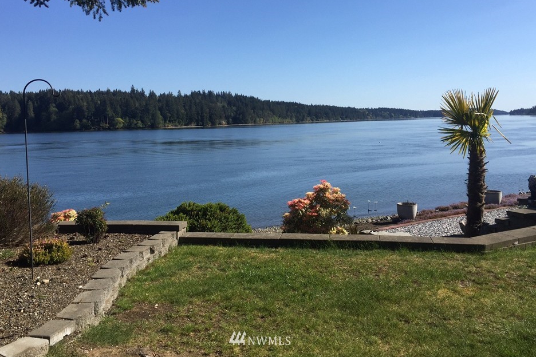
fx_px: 491
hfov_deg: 57.2
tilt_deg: -2.9
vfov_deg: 39.8
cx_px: 261
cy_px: 140
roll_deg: +1.2
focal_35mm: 33
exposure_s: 1/1721
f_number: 2.2
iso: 32
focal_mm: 4.15
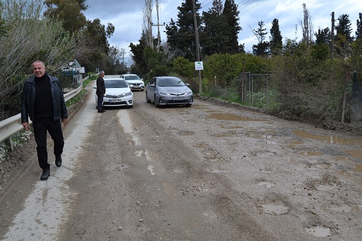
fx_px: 302
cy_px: 120
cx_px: 181
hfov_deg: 61.9
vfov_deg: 43.6
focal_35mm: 30
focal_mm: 20
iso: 100
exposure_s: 1/160
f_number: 6.3
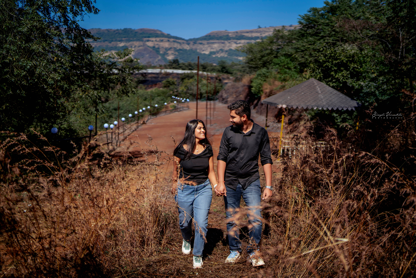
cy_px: 139
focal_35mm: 35
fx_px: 404
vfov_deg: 37.9
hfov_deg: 54.4
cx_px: 208
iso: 80
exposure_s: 1/6400
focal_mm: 35
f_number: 1.4
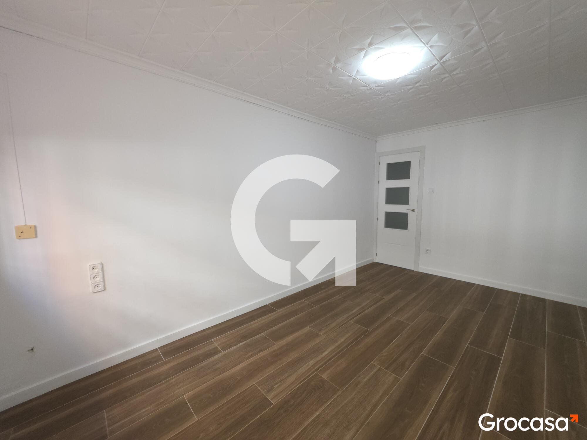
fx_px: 220
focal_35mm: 13
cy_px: 220
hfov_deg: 106.2
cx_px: 294
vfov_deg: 89.9
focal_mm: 2.2
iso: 100
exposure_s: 1/50
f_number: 1.9
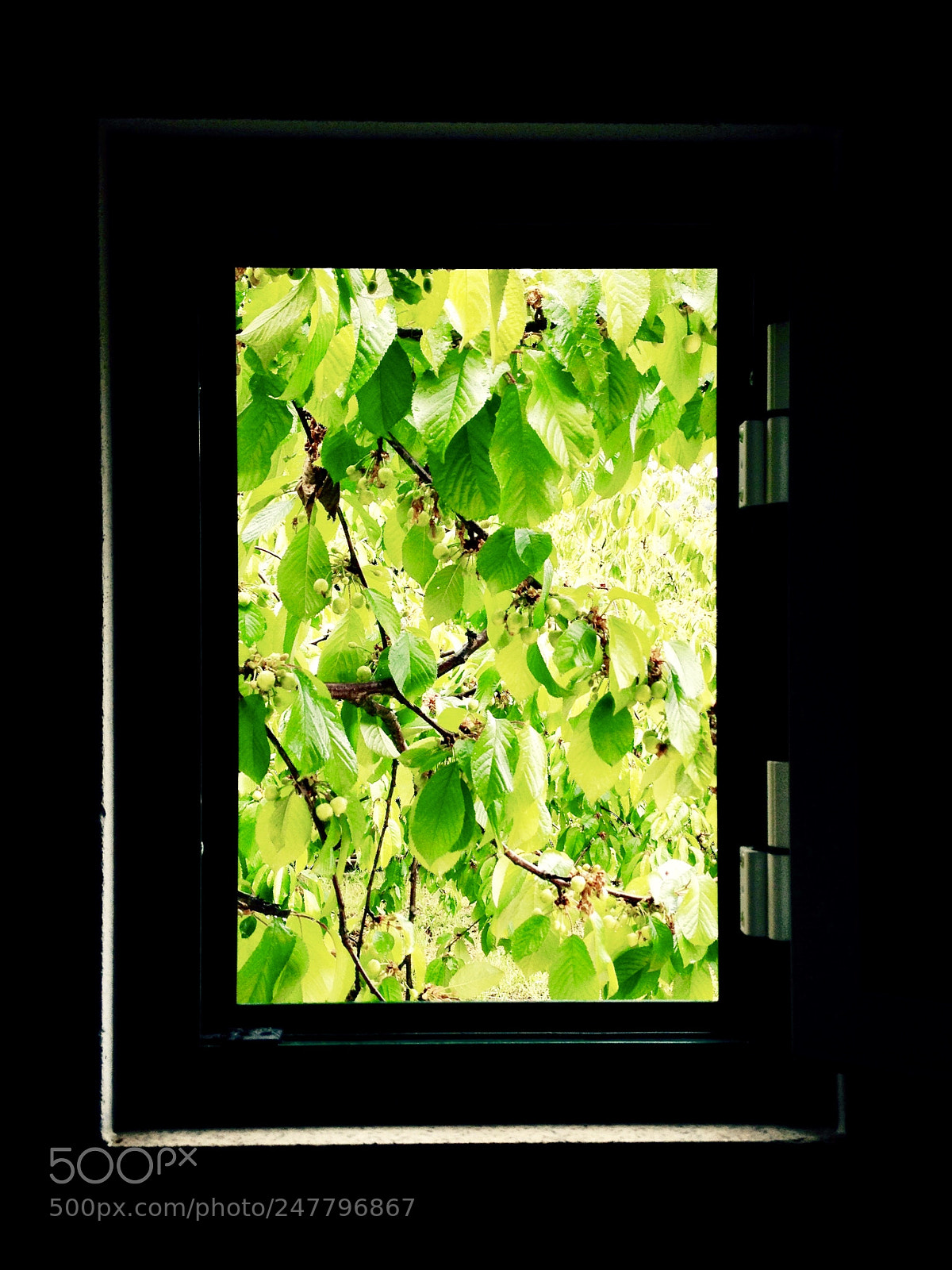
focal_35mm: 35
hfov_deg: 40.7
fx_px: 1283
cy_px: 635
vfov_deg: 52.6
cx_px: 476
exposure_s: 1/207
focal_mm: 4.28
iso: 50
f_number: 2.4
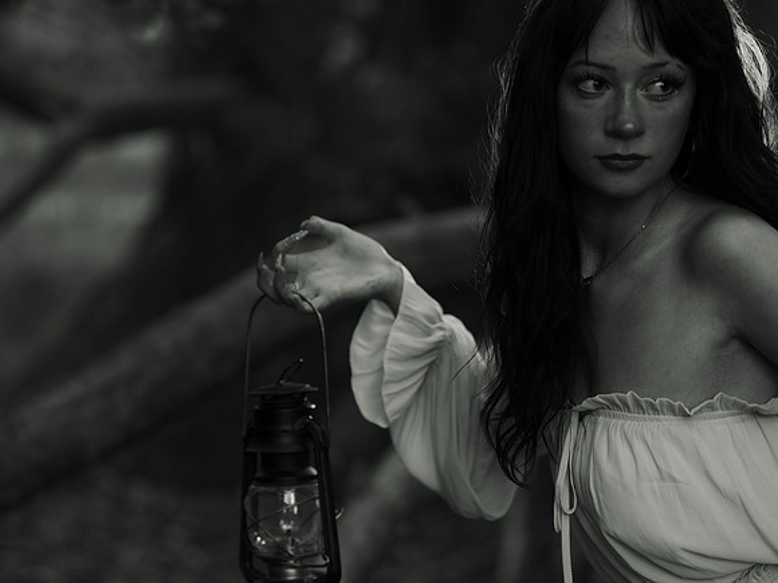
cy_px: 292
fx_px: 2481
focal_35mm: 110
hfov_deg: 17.8
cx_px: 389
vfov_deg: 13.4
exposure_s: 1/160
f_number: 2.8
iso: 640
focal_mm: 102
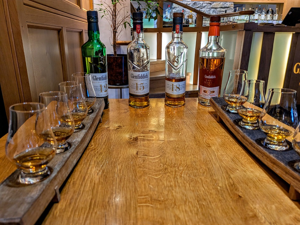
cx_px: 155
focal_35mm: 26
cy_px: 113
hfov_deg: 67.3
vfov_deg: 53.0
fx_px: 225
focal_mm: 5.43
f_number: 1.89
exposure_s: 1/33.3
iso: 64
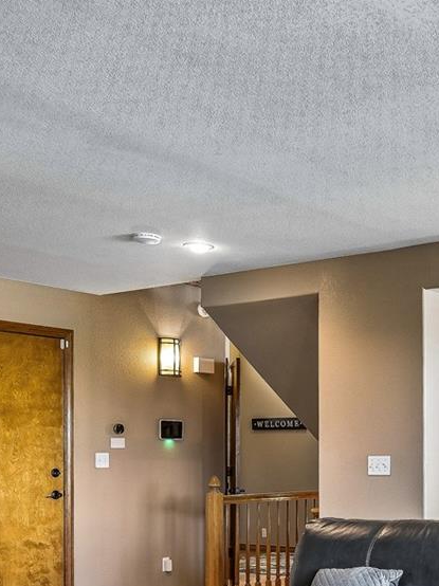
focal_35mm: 50
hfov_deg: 26.7
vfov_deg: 37.3
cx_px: 484
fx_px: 846
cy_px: 438
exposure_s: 1/4
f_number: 10
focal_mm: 18
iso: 400
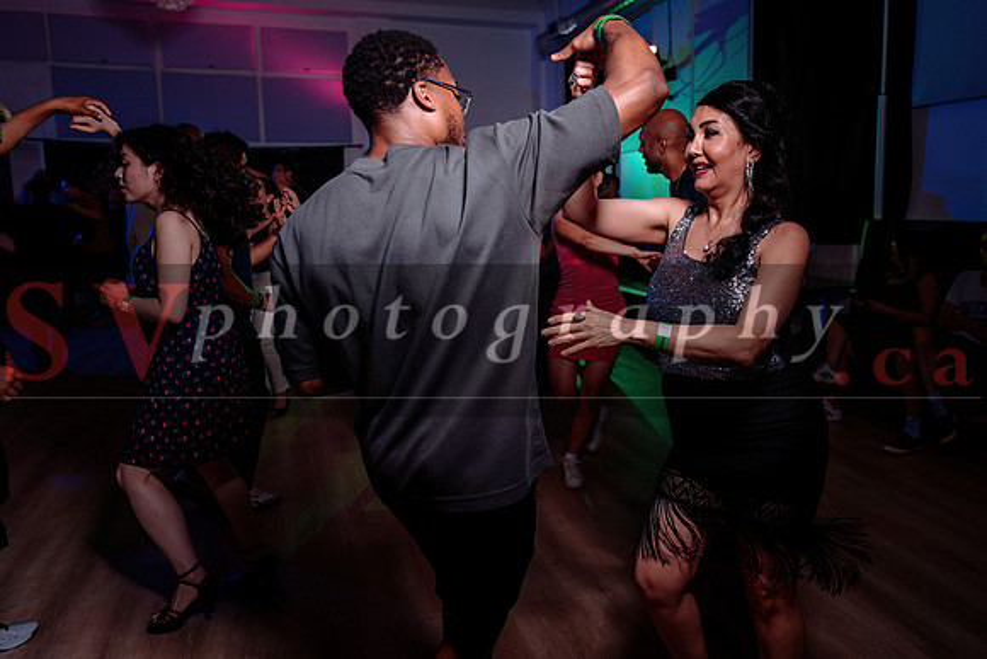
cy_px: 297
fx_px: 738
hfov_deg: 67.3
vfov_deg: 48.0
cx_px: 547
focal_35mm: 27
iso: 800
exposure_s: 1/80
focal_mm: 24
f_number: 3.2
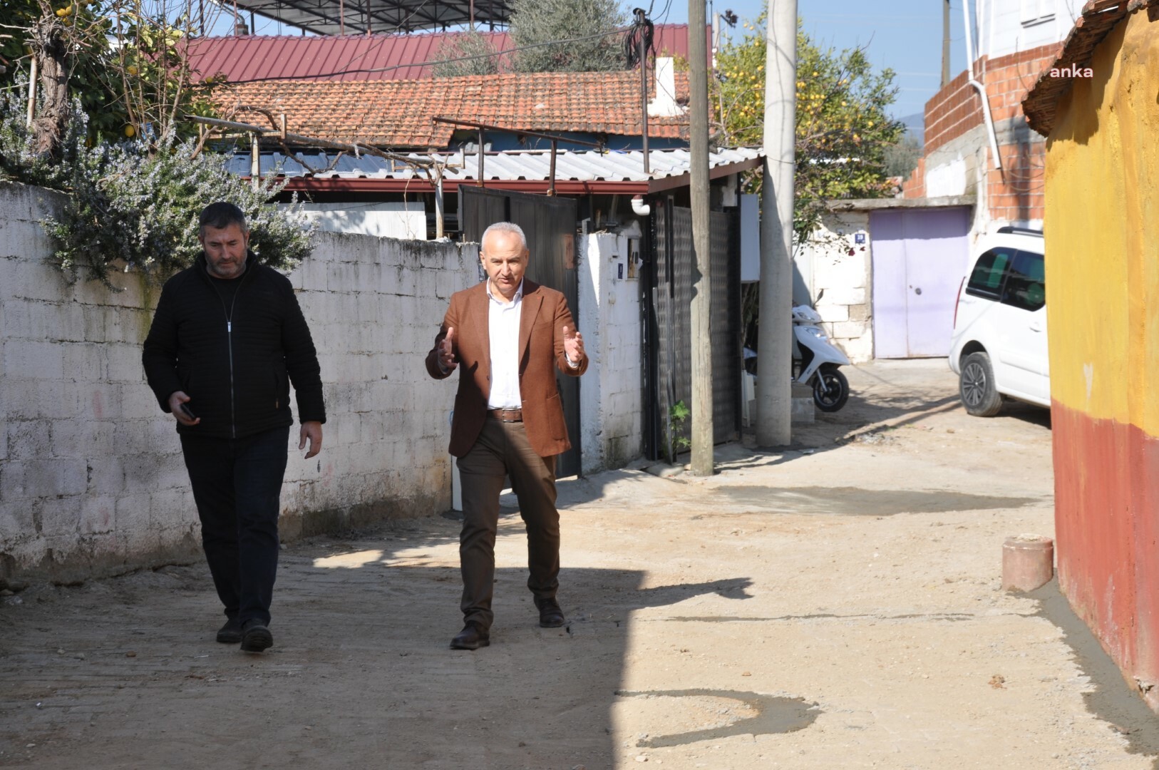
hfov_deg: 23.4
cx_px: 580
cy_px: 385
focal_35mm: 87
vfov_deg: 15.7
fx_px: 2798
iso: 200
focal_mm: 58
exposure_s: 1/320
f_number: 9
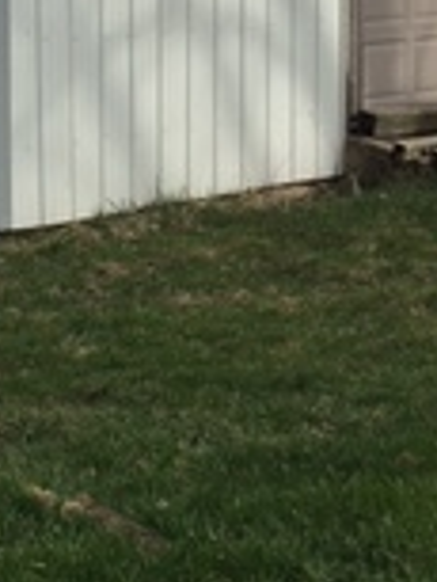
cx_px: 125
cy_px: 103
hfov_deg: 12.2
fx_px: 2034
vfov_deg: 16.1
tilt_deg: -3.0
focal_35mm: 121
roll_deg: +0.6
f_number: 2.2
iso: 25
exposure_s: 1/1709
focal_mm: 4.15
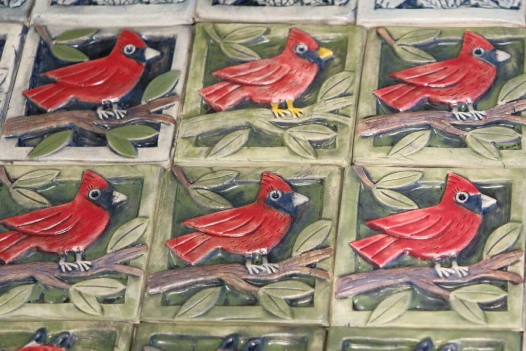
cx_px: 263
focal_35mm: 60
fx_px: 877
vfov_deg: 22.6
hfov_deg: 33.4
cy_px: 176
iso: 400
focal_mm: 40
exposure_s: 1/20
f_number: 1.8
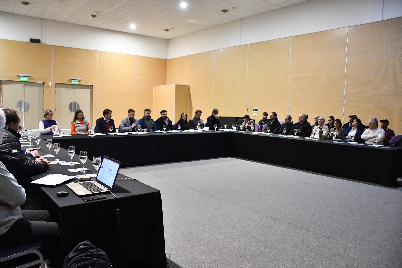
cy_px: 134
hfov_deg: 67.4
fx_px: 301
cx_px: 201
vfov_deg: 47.9
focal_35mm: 27
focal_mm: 18
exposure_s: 1/60
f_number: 4
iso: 4000
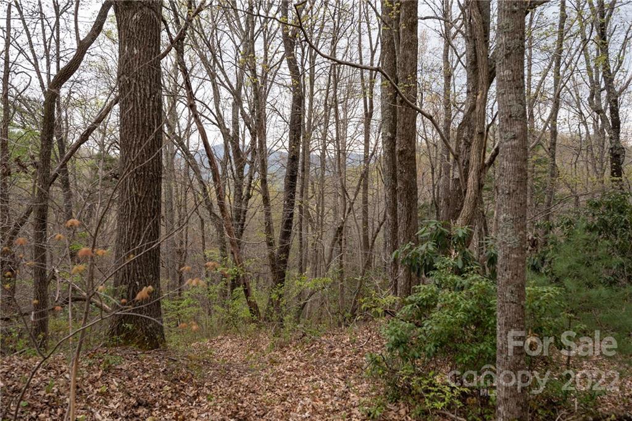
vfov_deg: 43.5
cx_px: 316
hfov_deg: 62.0
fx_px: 526
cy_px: 210
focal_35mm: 30
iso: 180
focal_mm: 30
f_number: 5.6
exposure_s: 1/250
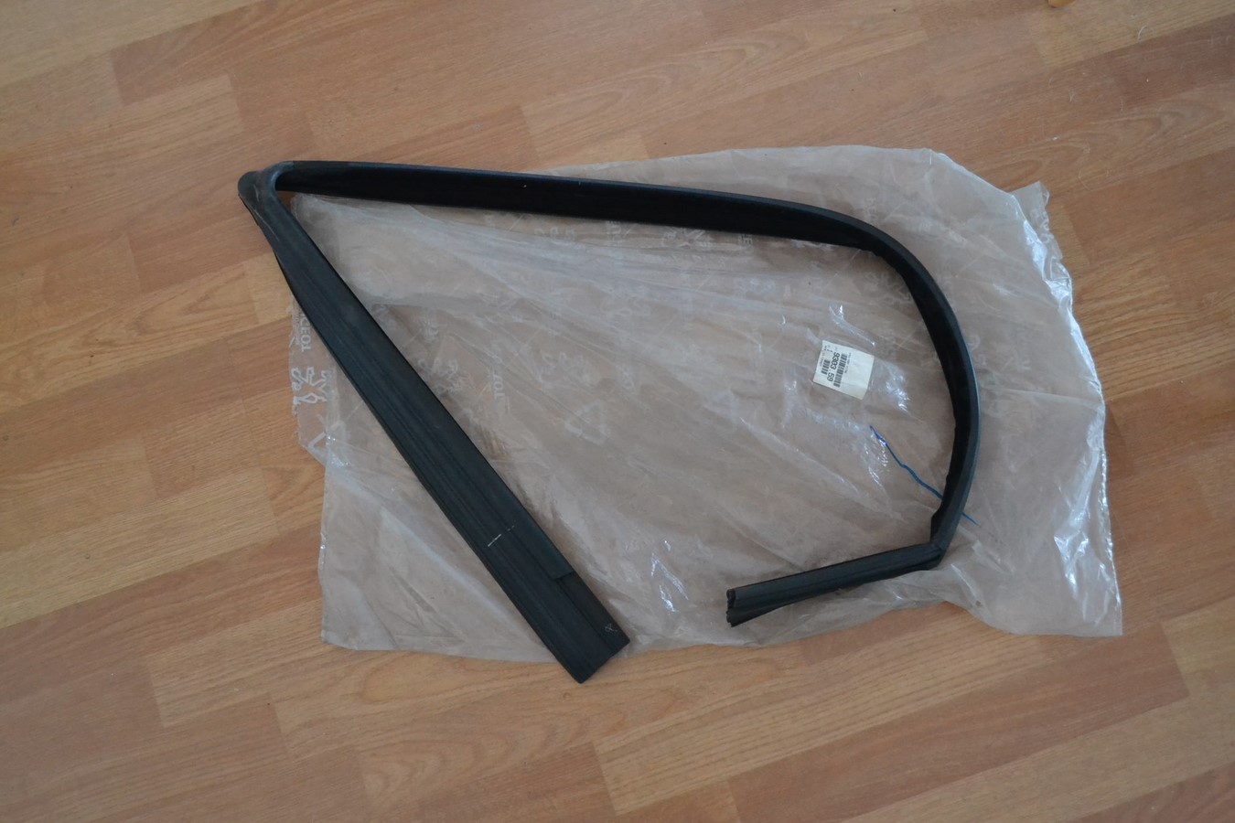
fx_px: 1235
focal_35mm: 36
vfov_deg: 36.9
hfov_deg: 53.1
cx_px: 618
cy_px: 412
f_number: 4
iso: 3200
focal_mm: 24
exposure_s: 1/50
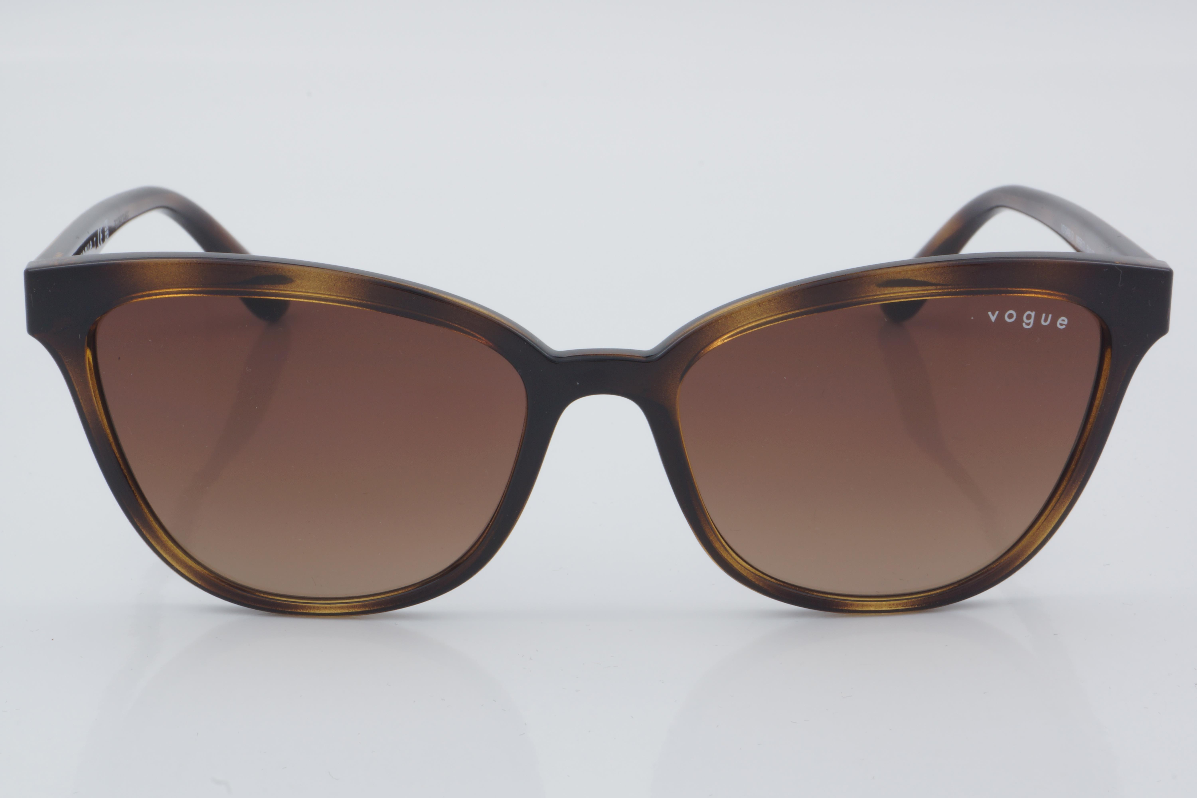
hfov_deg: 24.6
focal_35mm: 82
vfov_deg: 16.6
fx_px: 2743
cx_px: 598
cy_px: 399
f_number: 32
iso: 100
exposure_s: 1/4
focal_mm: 55
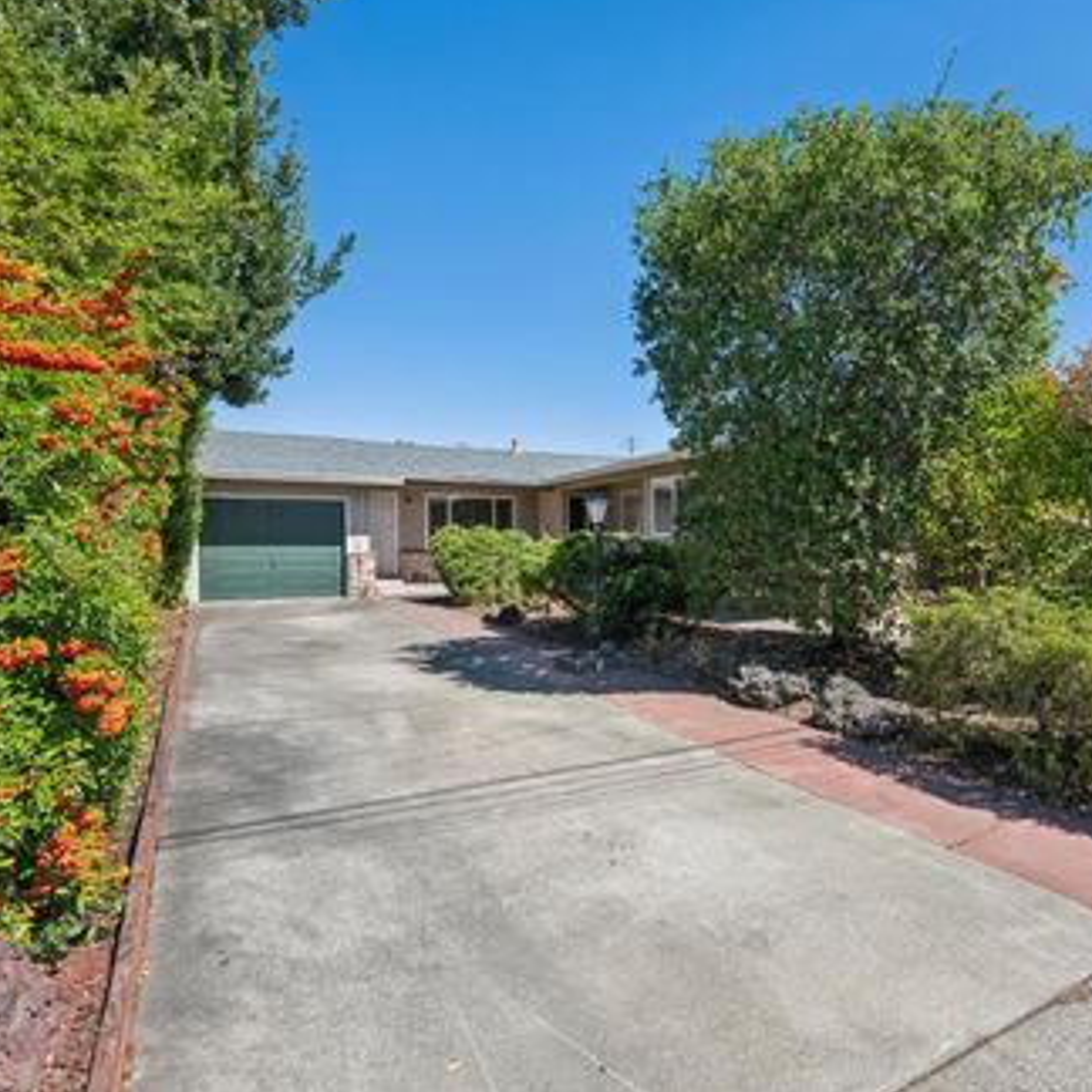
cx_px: 694
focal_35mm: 21
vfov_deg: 72.1
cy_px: 538
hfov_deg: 70.8
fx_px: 749
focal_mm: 16
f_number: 9
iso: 250
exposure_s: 1/320
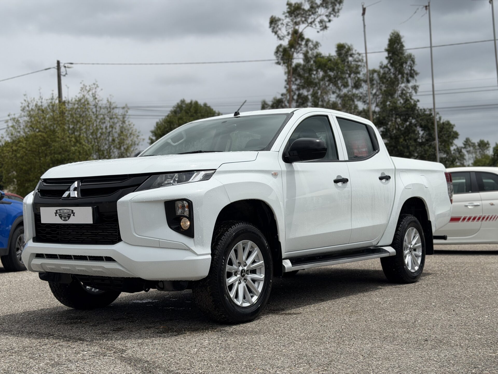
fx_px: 691
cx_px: 249
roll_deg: +4.1
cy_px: 187
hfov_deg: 39.7
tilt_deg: +2.4
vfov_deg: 30.3
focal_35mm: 48
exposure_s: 1/13333
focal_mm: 6.76
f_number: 1.78
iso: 80
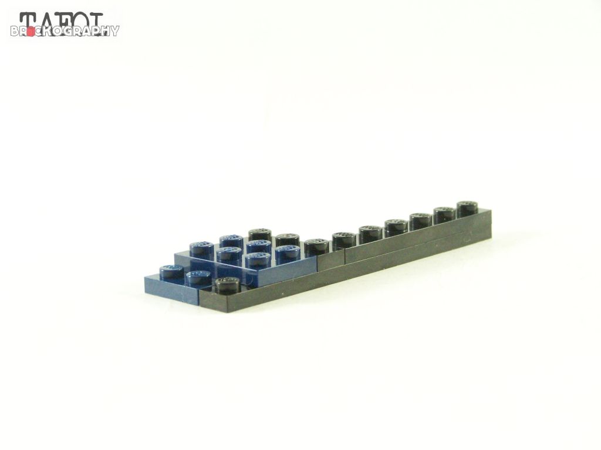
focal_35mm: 82
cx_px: 300
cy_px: 225
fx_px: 1424
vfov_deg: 18.0
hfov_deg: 23.8
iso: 400
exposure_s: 1/60
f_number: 3.6
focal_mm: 13.7
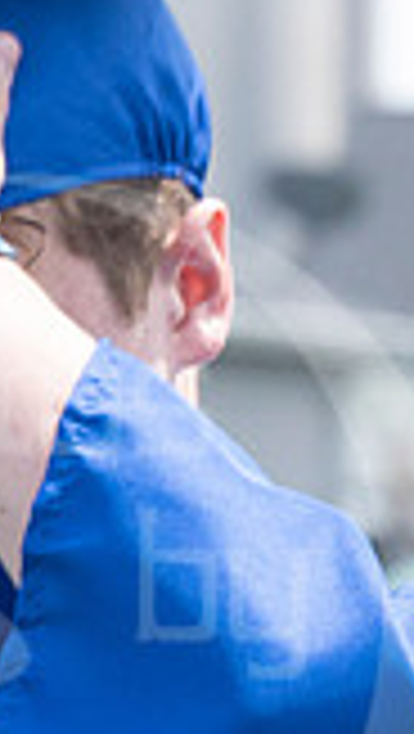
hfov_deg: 1.1
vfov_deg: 2.0
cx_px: -799
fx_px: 21198
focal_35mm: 1089
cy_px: 804
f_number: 7.1
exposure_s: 1/250
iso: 200
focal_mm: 101
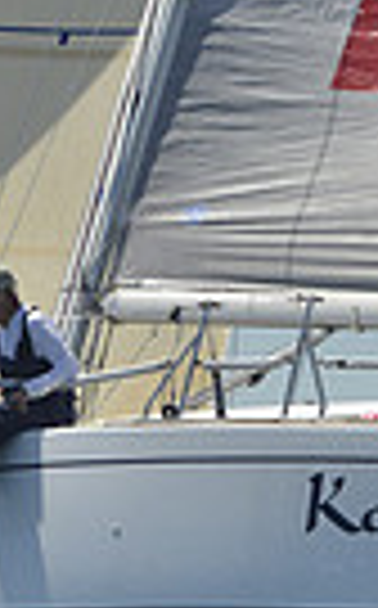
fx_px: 5804
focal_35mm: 351
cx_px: 171
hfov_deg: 3.7
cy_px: 200
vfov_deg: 6.0
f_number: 9
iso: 280
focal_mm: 80
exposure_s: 1/1250
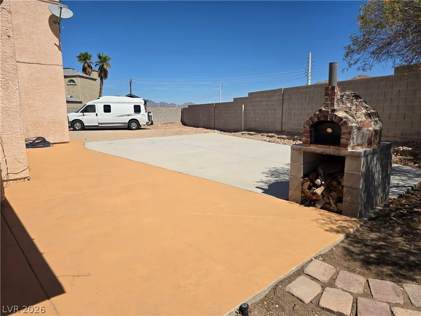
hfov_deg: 73.9
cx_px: 210
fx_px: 280
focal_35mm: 23
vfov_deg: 58.9
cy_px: 158
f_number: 1.7
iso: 12
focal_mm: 6.3
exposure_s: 1/1542
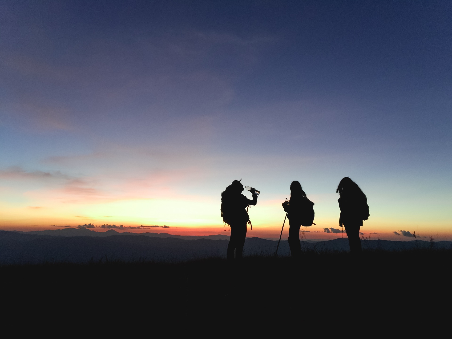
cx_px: 226
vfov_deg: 48.2
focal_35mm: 29
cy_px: 170
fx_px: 379
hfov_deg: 61.7
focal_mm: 4.15
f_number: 2.2
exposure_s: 1/35
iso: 64
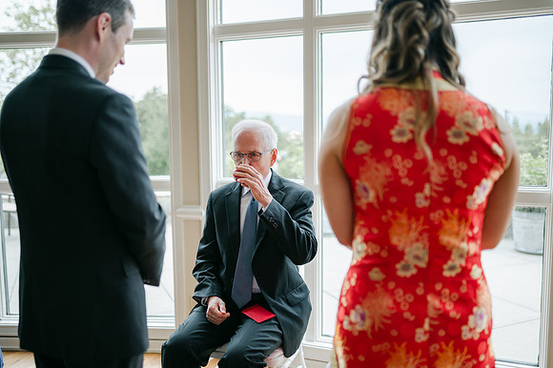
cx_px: 276
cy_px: 184
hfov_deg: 54.5
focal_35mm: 35
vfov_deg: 37.8
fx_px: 537
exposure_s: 1/1600
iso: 100
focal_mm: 35
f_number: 1.4
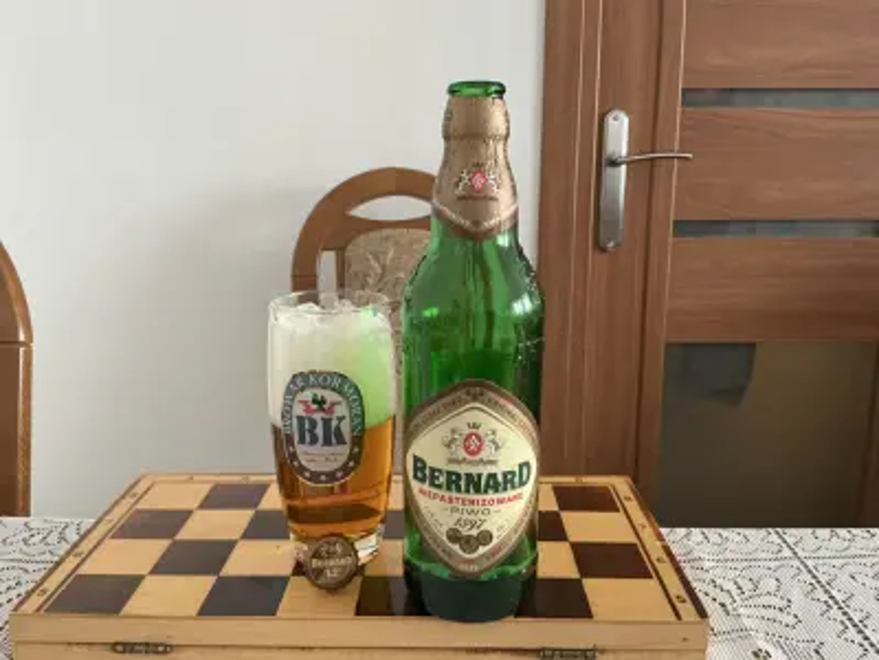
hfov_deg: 61.7
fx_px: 736
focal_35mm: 29
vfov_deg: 48.2
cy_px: 330
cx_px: 440
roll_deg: +0.1
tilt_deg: -11.9
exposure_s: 1/40
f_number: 1.8
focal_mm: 3
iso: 320
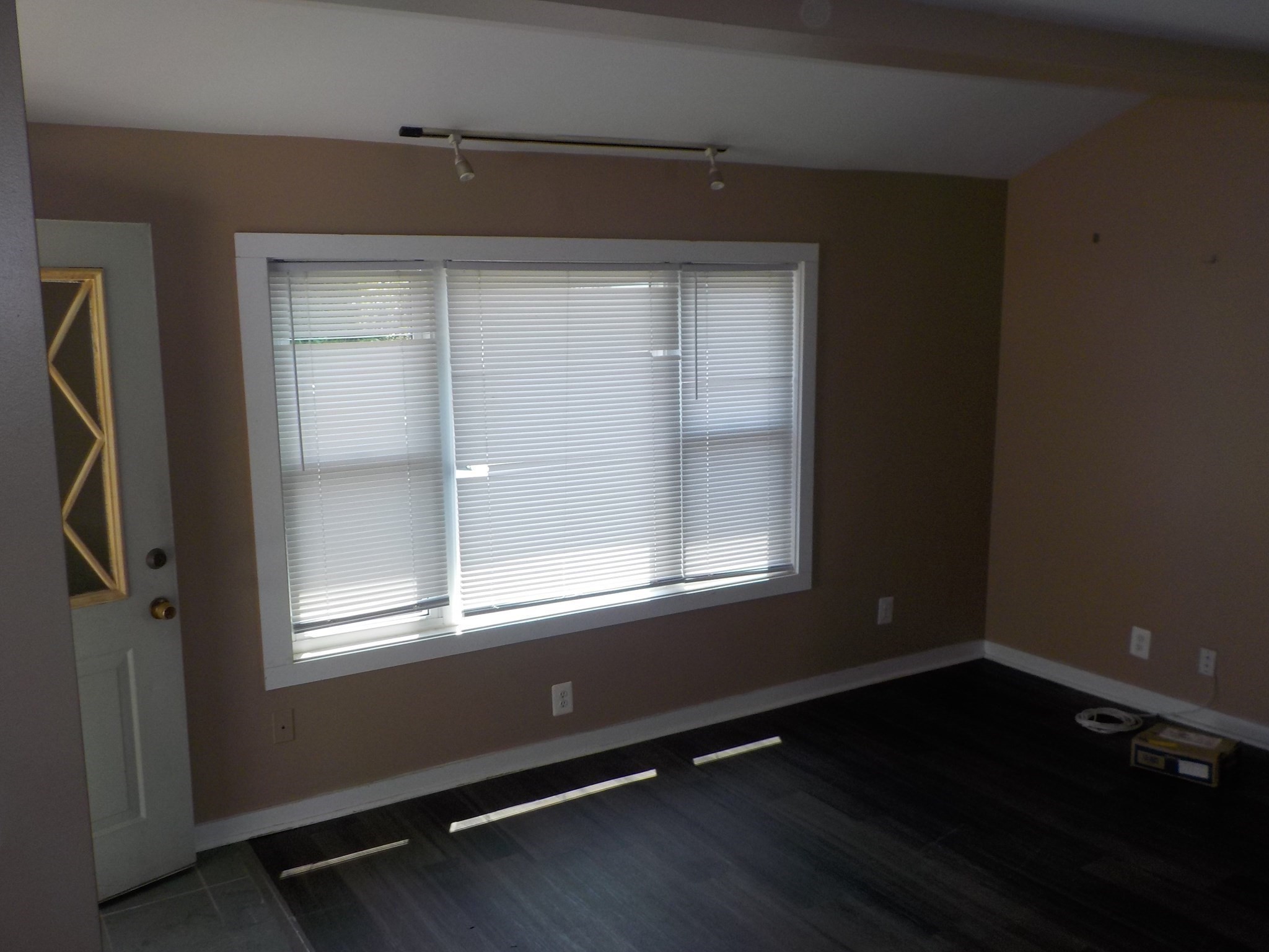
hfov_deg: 60.0
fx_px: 1100
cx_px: 634
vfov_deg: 46.8
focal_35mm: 30
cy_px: 476
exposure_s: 1/160
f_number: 3.3
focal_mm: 4.1
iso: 125
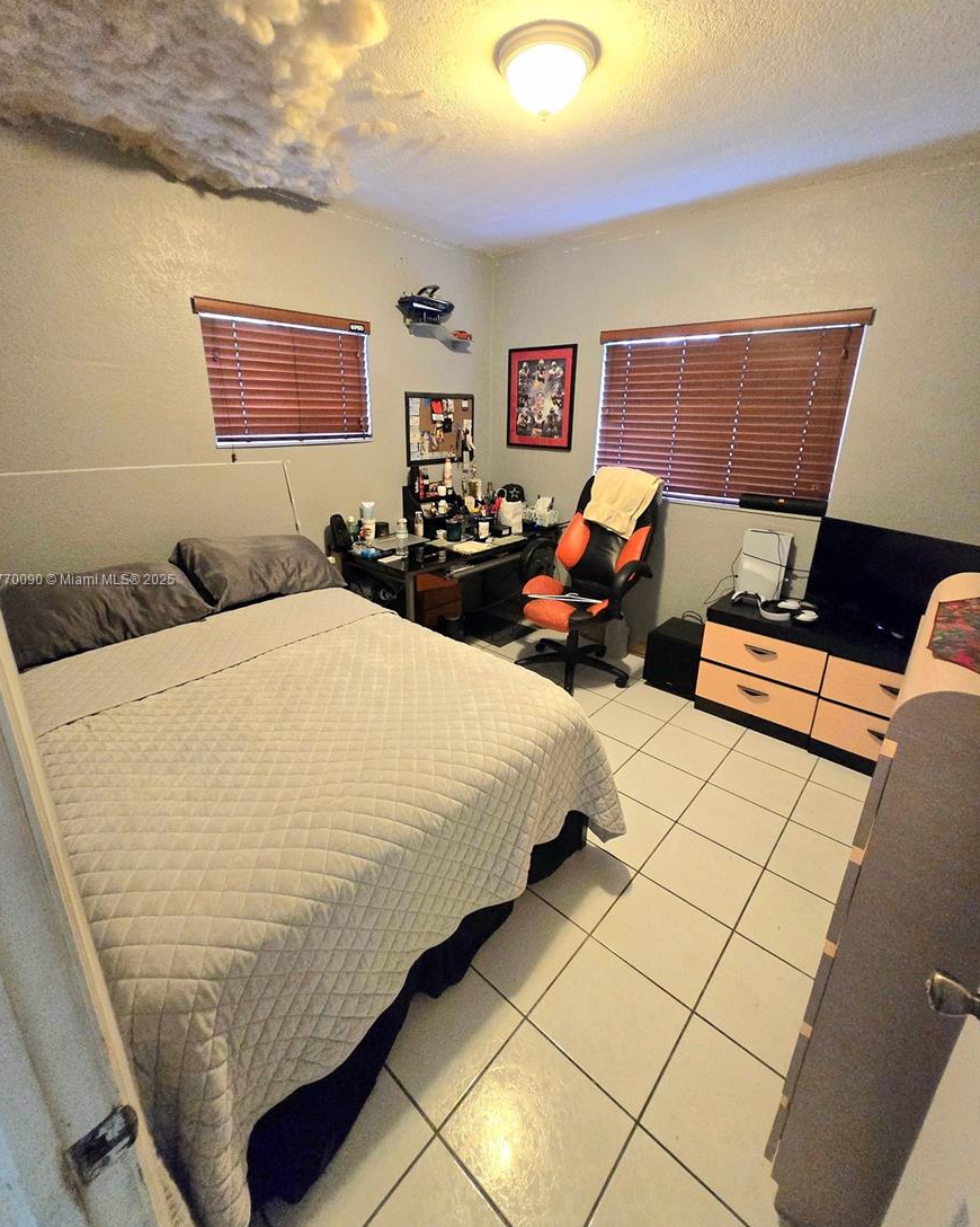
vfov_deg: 100.6
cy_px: 581
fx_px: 508
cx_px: 475
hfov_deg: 87.9
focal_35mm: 14
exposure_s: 1/60.2
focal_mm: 1.7
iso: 640
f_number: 2.2
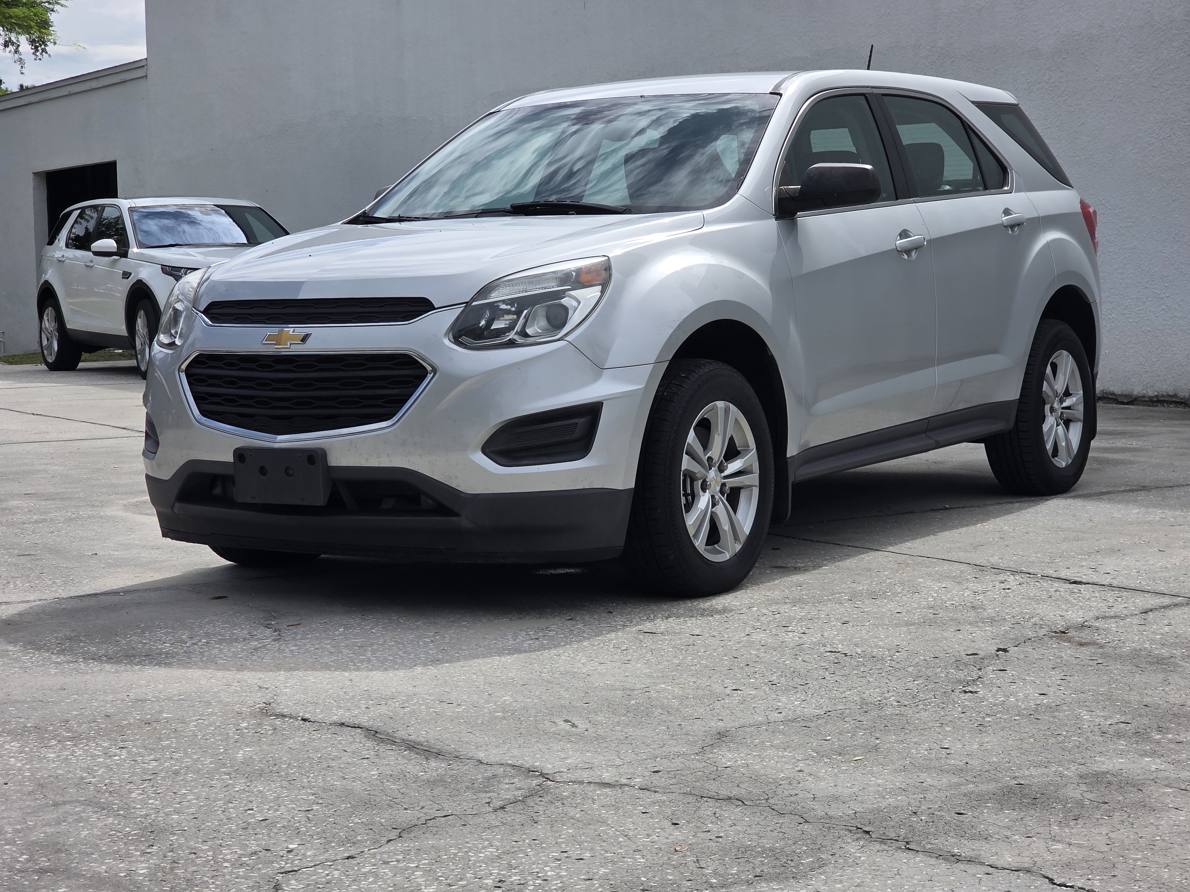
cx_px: 595
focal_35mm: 69
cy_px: 446
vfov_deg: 21.3
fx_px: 2372
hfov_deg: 28.2
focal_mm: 7.9
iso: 50
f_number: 2.4
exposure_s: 1/3001
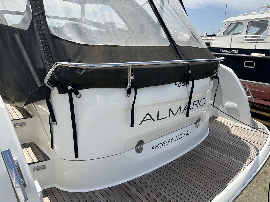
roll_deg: +0.0
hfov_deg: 71.6
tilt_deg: -16.5
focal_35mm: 24
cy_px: 101
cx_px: 135
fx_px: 187
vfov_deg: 56.8
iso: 80
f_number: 1.78
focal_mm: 6.86
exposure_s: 1/5000
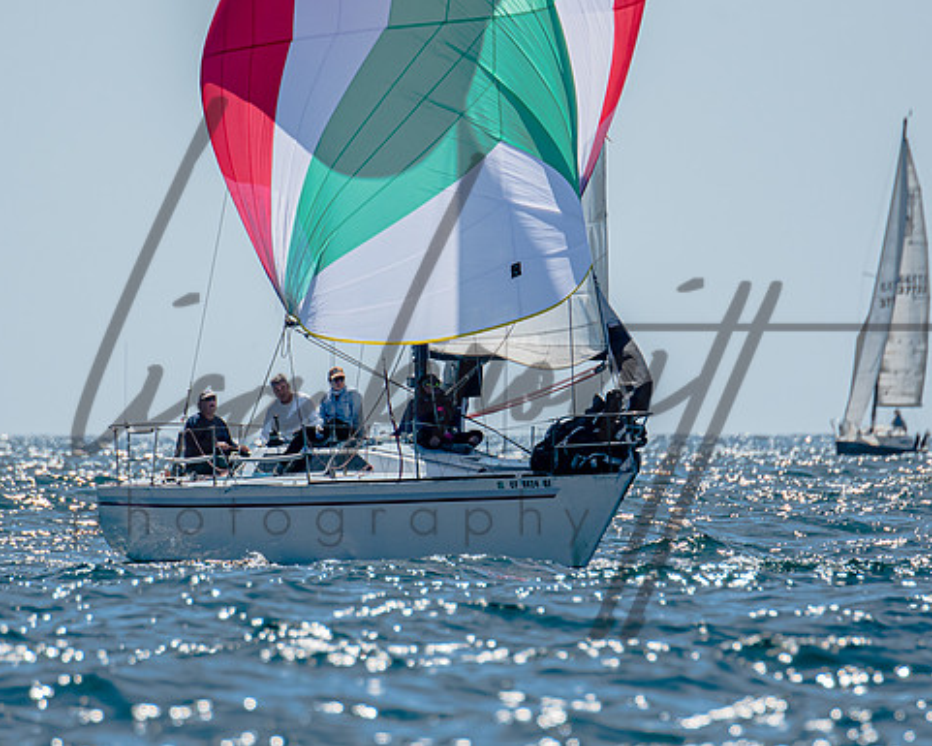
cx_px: 440
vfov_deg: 1.9
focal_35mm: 832
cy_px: 434
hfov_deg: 2.3
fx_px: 22954
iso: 200
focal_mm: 400
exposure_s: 1/2000
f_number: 5.6
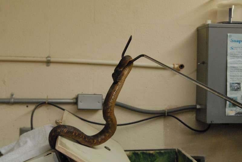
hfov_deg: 36.8
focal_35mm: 54
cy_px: 81
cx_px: 121
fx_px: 364
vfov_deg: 25.2
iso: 1600
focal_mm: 36
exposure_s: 1/90
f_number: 5
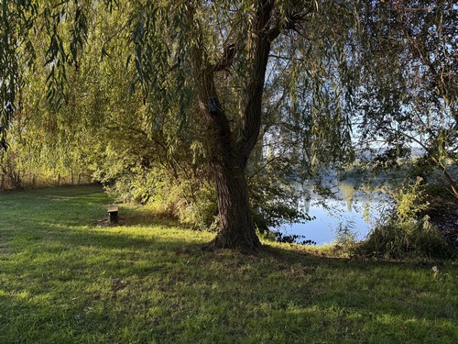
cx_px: 229
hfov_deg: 71.6
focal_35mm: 24
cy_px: 172
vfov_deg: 56.8
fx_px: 318
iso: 100
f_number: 1.78
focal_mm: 6.76
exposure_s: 1/279
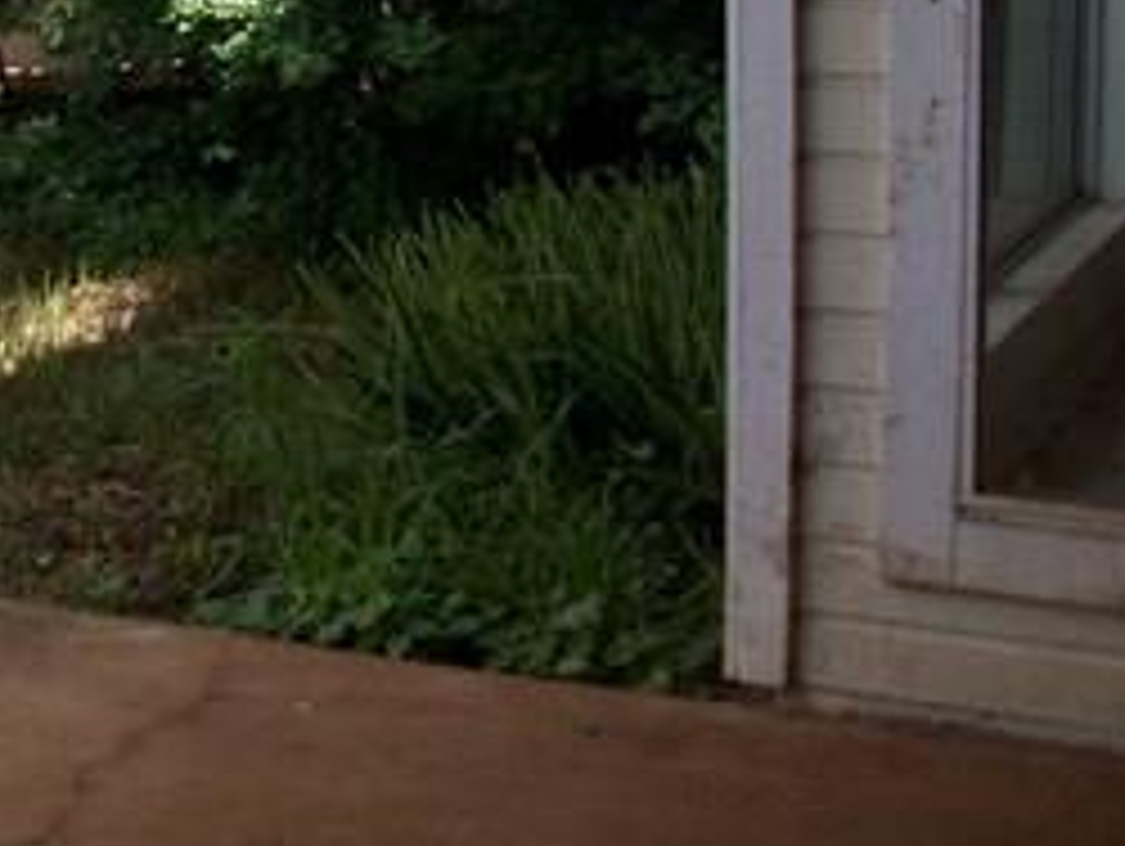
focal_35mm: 87
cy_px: 18
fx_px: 2830
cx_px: -292
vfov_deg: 16.7
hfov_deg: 20.7
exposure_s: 1/437
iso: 64
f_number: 2.8
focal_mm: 5.7
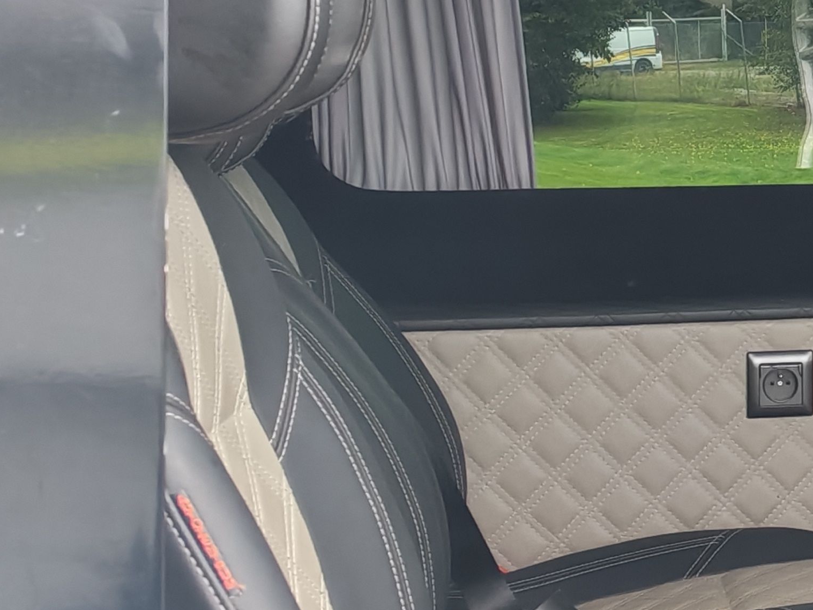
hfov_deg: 17.0
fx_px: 2537
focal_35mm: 108
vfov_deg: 13.6
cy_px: 101
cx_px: 1087
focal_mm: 6.12
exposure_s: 1/100
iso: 200
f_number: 1.9
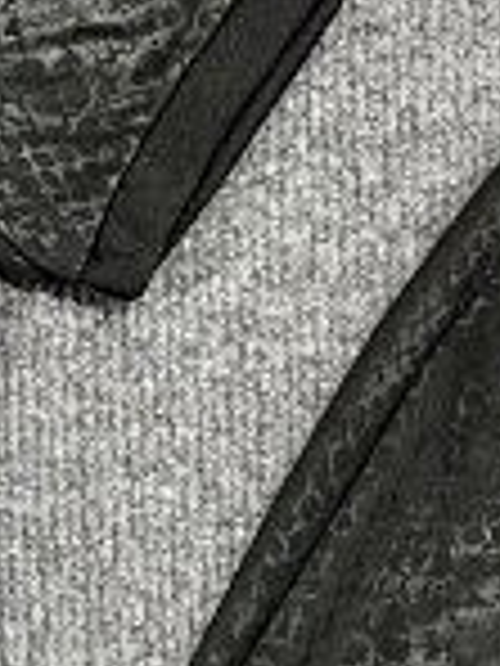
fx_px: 3370
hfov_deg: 8.3
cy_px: 302
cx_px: -243
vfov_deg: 11.3
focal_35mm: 175
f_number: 1.78
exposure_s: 1/50
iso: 400
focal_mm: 6.76
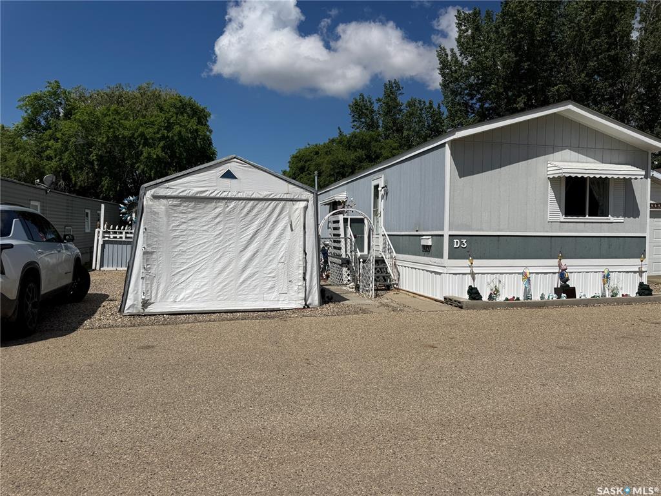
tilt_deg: -1.2
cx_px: 330
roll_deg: +0.0
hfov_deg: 71.6
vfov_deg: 56.8
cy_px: 248
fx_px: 458
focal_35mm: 24
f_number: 1.78
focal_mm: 6.76
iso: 80
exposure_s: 1/14286
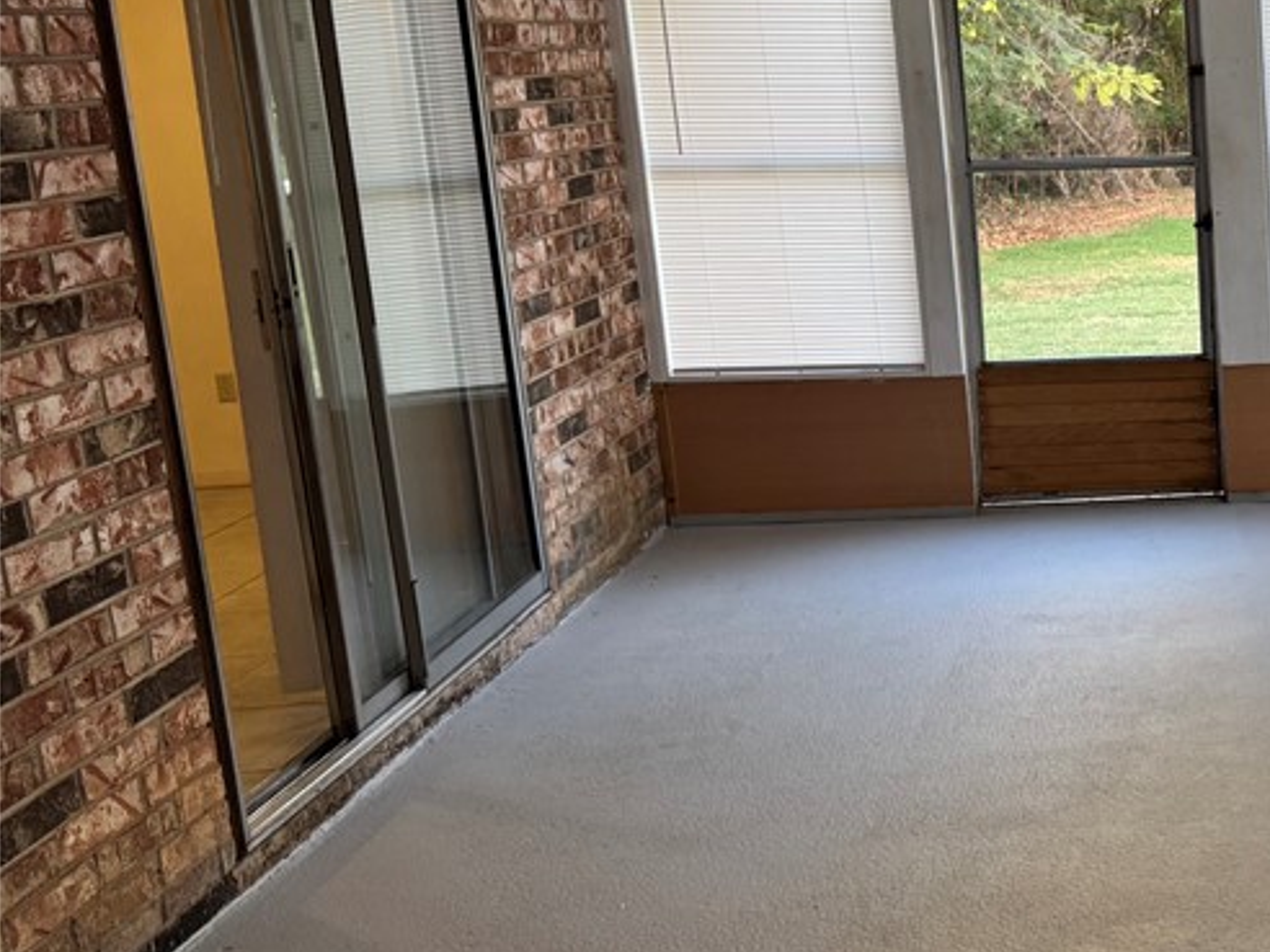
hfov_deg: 34.2
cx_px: 1319
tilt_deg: -10.7
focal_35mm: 50
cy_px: 384
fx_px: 1834
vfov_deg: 29.0
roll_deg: +3.2
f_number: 1.78
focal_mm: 6.76
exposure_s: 1/120
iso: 125
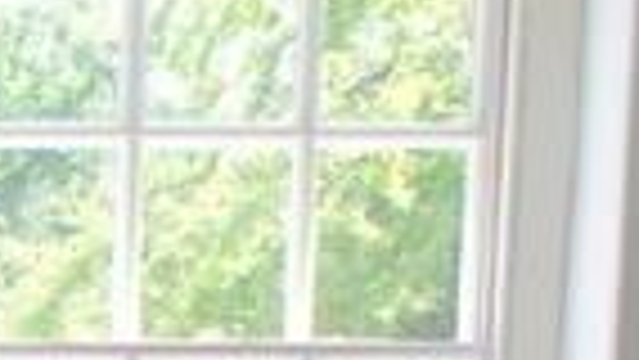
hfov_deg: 13.6
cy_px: 821
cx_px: -500
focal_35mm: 142
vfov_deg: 8.0
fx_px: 2407
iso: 100
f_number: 5.6
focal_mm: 20
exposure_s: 1/50
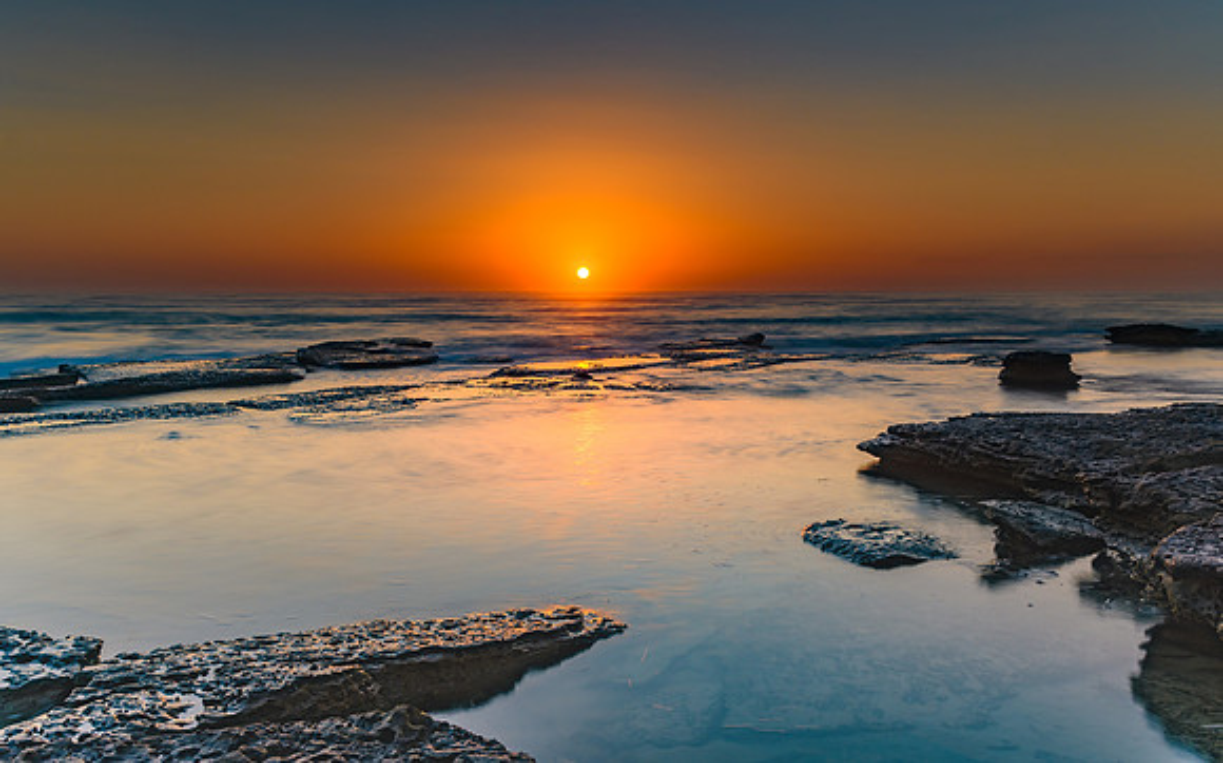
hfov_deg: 60.4
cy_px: 359
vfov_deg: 39.9
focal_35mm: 32
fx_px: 1052
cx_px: 608
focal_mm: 20
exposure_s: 2.5
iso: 100
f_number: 8
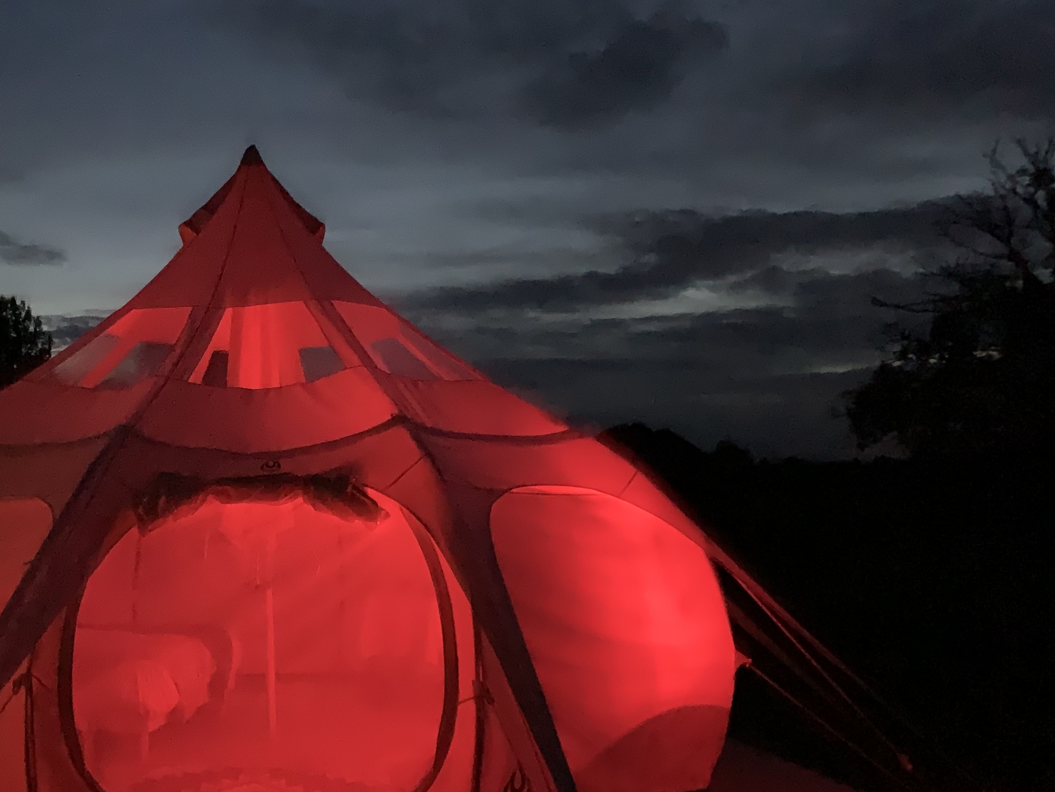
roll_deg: -0.7
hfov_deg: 46.4
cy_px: 506
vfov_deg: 36.6
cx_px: 284
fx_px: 1189
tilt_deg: -2.3
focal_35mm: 39
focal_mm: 4.25
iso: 1600
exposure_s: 1/4
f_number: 1.8
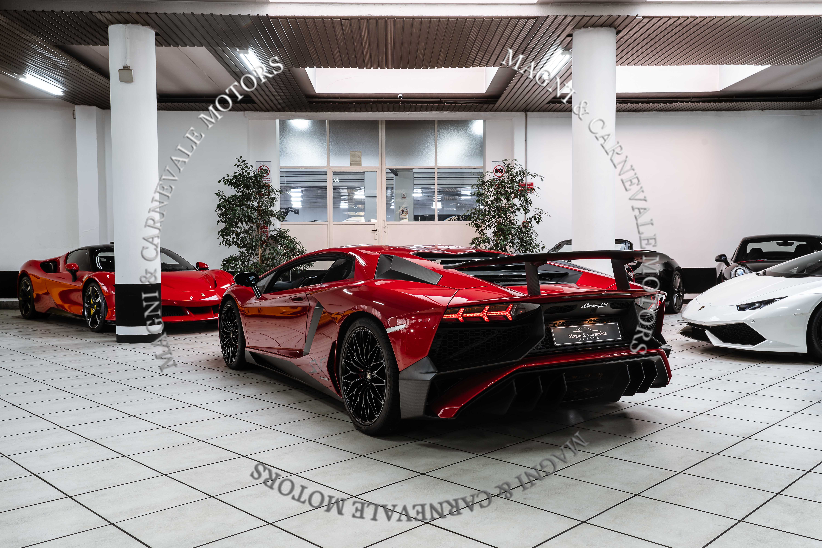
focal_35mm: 30
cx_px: 411
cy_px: 274
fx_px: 685
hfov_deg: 61.9
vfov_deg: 43.6
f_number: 11
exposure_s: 1.3
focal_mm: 30
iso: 200
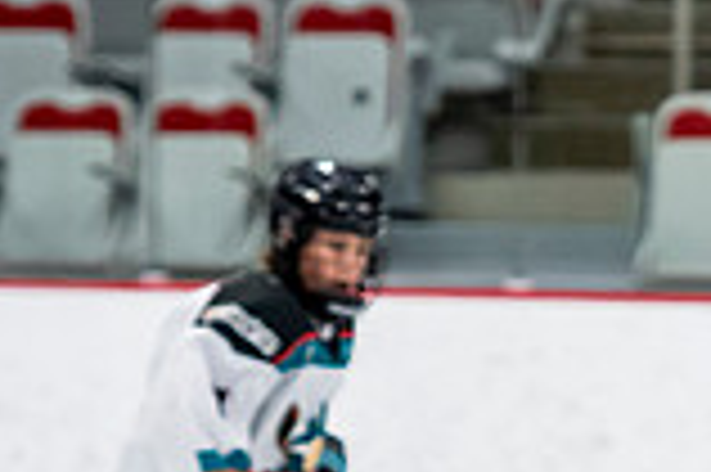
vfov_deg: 2.1
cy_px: 891
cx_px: 859
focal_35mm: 646
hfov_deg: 3.2
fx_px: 12745
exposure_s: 1/800
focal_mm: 122
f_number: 3.2
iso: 1600
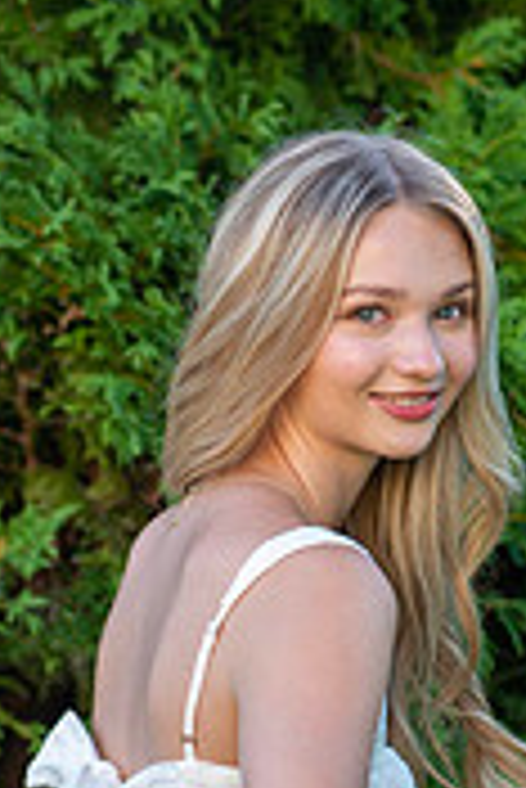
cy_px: 756
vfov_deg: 7.6
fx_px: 5905
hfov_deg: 5.1
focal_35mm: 270
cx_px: 387
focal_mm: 105
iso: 160
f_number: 4
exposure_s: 1/200
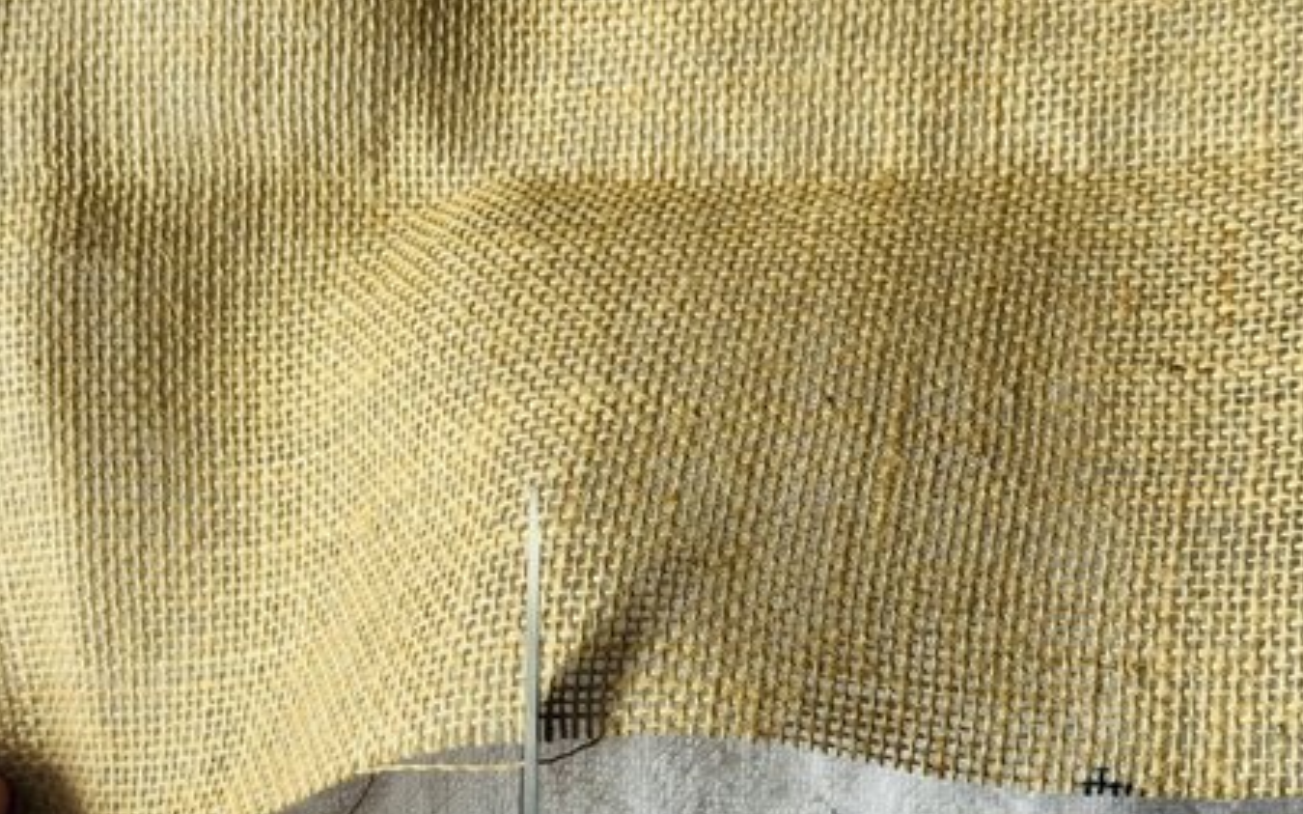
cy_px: 545
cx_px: 562
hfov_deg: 30.6
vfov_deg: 19.3
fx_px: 2379
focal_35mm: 67
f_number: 1.78
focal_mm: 6.76
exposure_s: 1/120
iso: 50
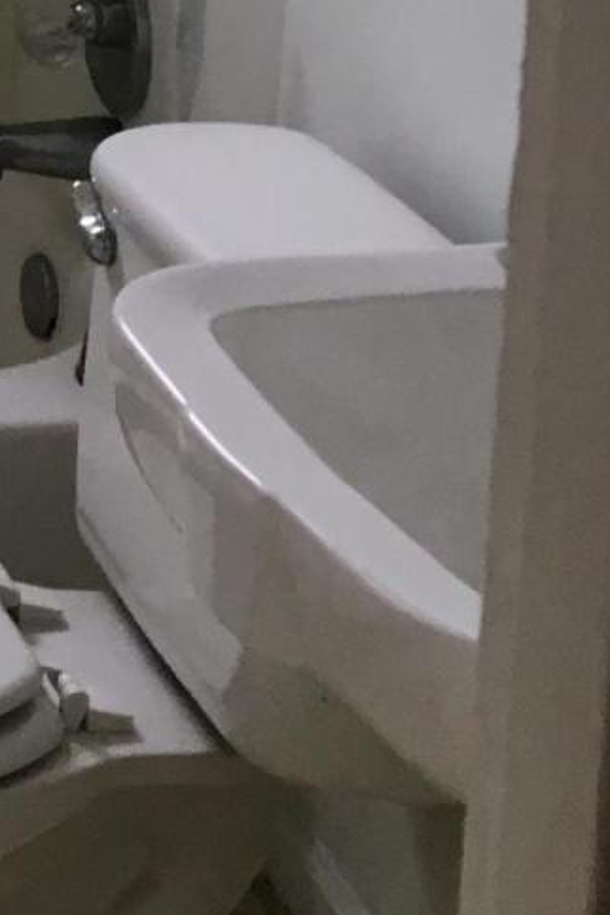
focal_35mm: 125
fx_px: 3177
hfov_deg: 10.0
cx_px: -707
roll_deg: +2.2
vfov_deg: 15.6
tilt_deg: -8.9
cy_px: -258
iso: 25
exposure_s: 1/30
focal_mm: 4.15
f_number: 2.2
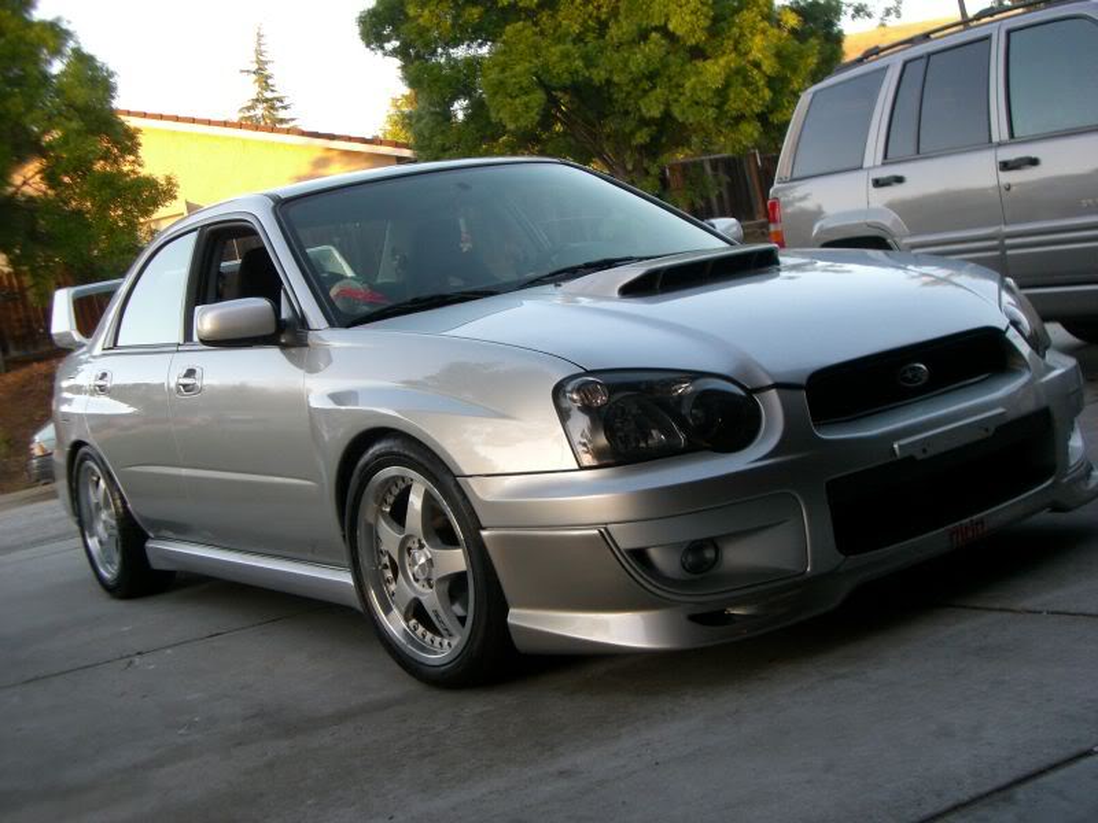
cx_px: 549
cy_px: 412
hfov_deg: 40.4
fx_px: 1491
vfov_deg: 30.9
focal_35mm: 47
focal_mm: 7.6
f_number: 3
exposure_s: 1/100
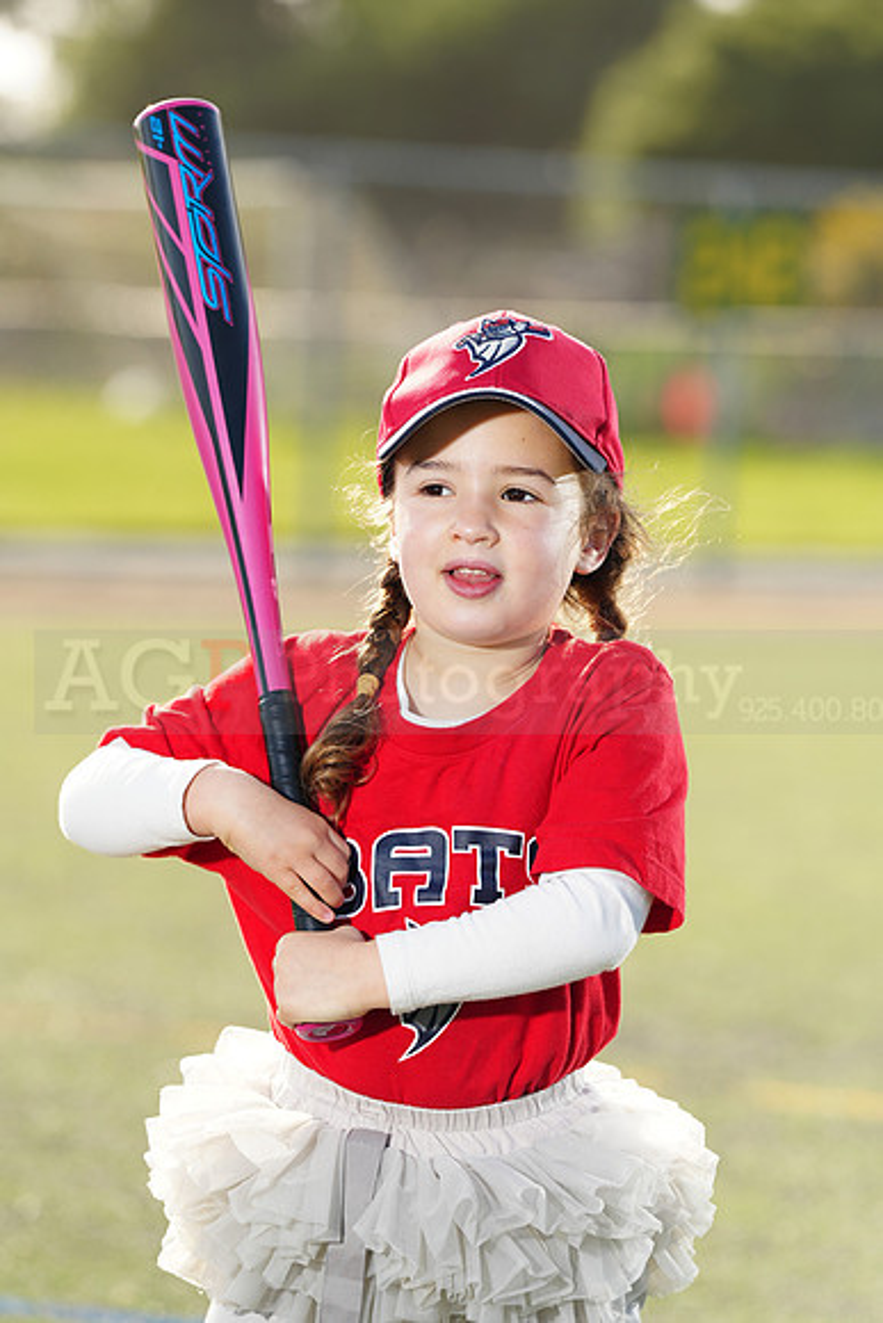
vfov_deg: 11.9
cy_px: 662
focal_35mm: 173
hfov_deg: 7.9
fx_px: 6361
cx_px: 442
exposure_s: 1/250
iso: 100
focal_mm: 173
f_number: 5
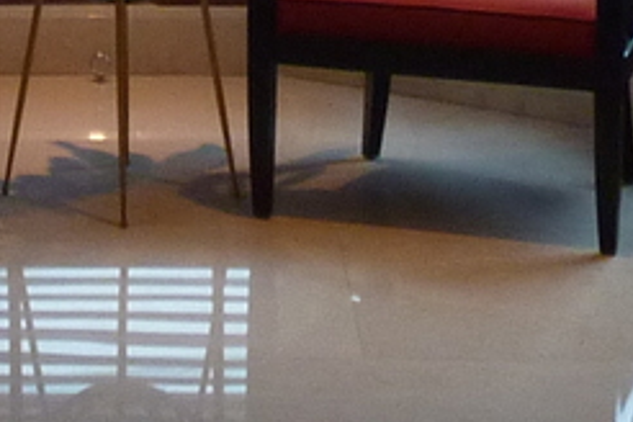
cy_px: -298
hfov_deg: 12.0
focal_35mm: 169
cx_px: 15
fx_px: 2971
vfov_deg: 7.9
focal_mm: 4.1
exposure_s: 1/30
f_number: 3.3
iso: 200
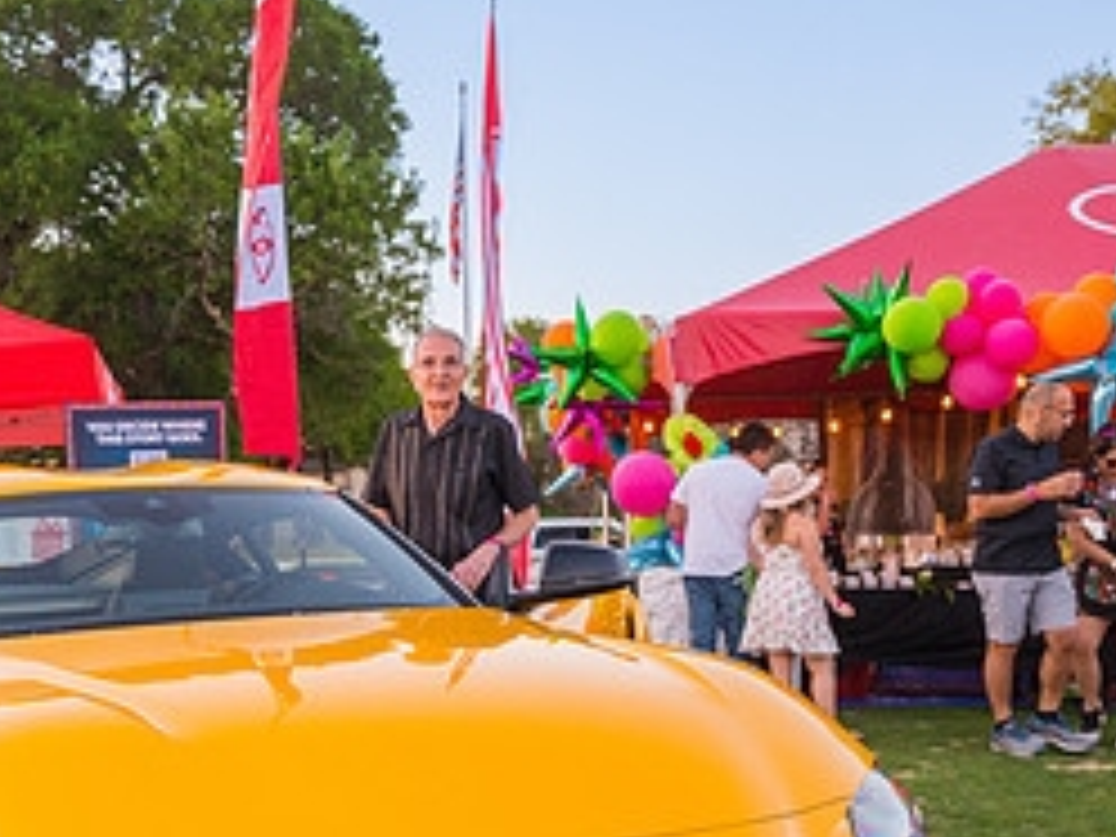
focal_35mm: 54
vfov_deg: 26.7
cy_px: 630
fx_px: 1741
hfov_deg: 34.5
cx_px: 225
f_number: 4
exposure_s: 1/500
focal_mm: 24
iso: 1250
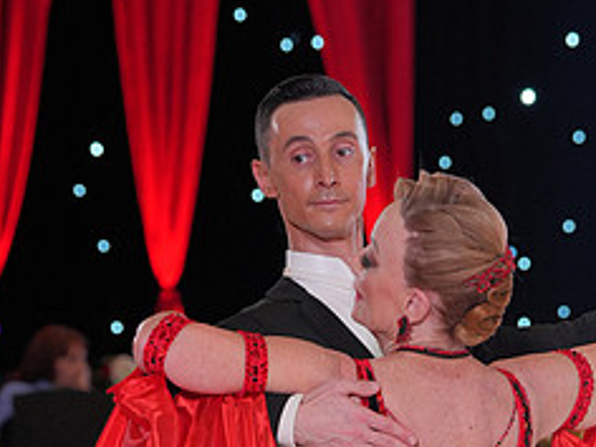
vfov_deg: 6.2
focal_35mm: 236
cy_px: 654
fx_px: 4063
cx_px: 375
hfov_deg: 8.4
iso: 1600
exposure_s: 1/500
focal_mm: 100
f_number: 4
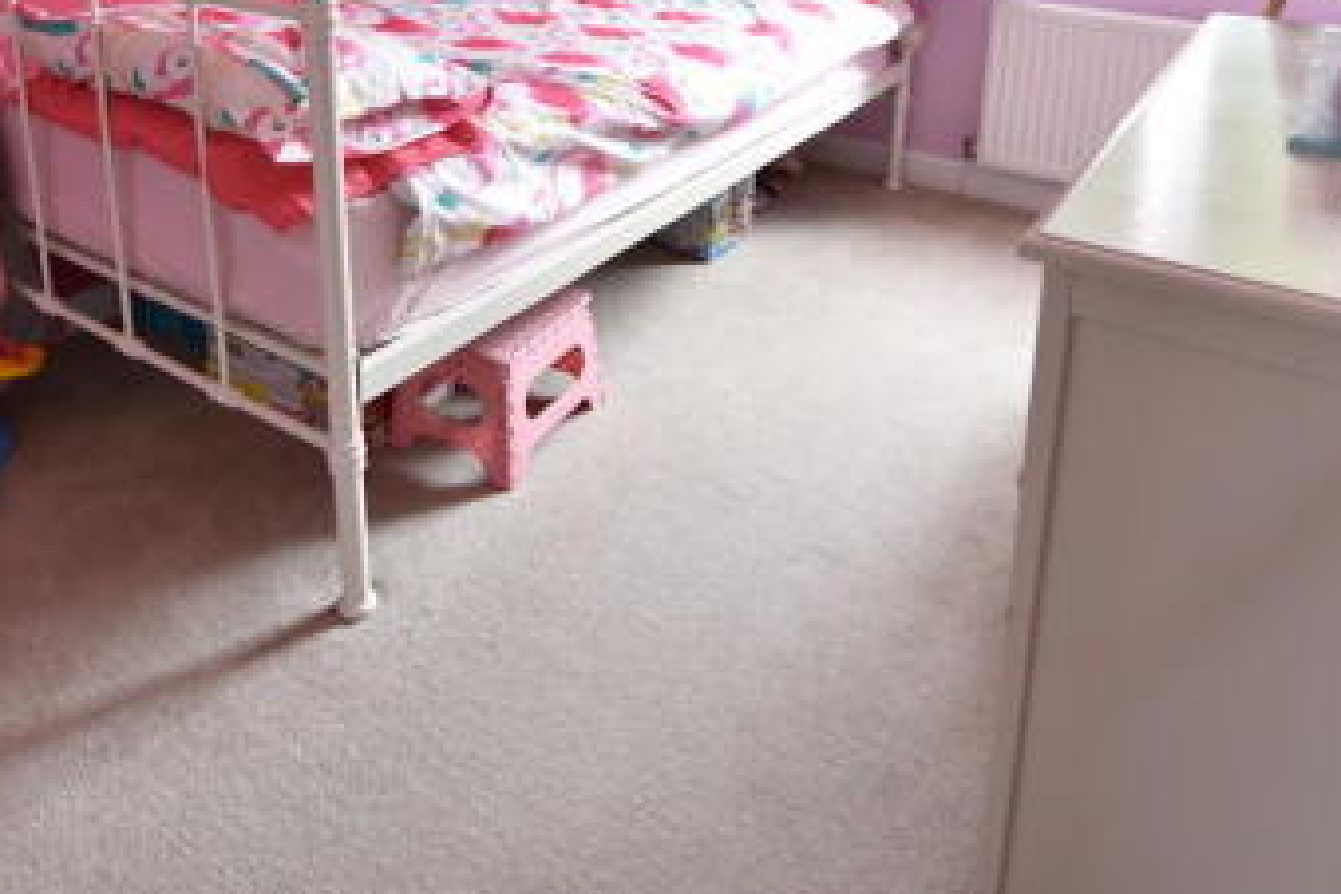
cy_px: 45
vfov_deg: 40.6
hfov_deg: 63.3
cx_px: 564
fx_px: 1080
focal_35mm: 29
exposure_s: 1/15
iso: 100
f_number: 3.5
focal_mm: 10
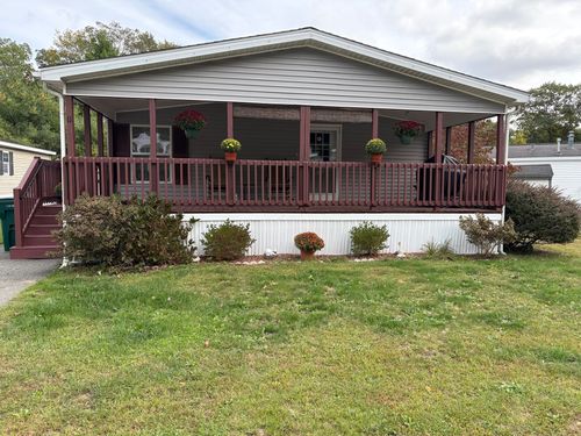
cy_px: 218
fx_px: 436
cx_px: 290
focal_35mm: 26
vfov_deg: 53.1
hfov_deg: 67.3
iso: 64
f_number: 1.6
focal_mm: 5.96
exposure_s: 1/945
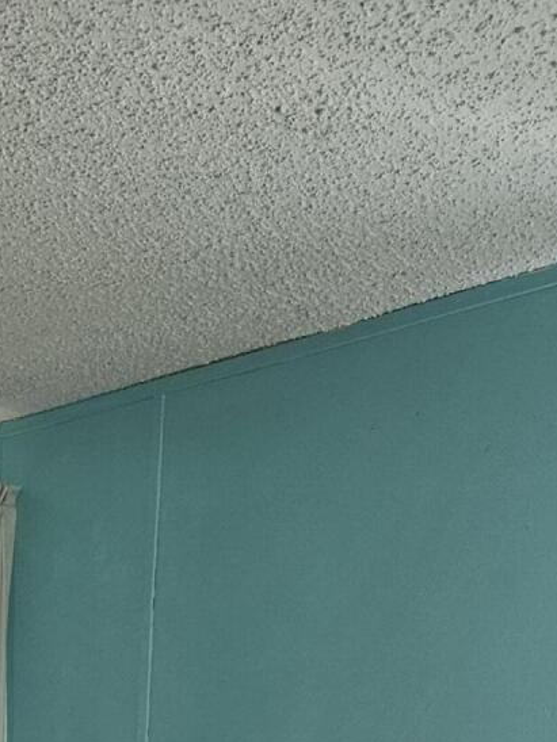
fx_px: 1802
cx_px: -76
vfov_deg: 18.3
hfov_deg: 16.9
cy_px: 1332
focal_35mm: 84
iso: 160
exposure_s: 1/120
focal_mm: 5.4
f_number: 1.8
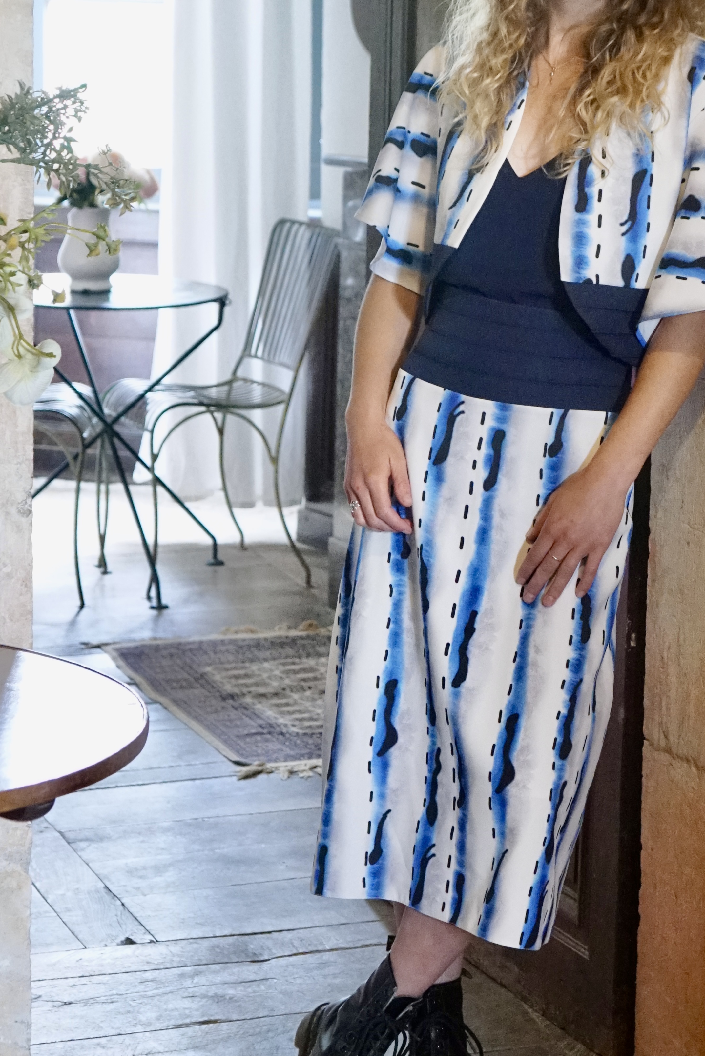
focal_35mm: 57
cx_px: 323
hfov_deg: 23.8
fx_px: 1673
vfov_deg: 35.0
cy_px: 541
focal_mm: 38
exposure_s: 1/40
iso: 6400
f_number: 4.5
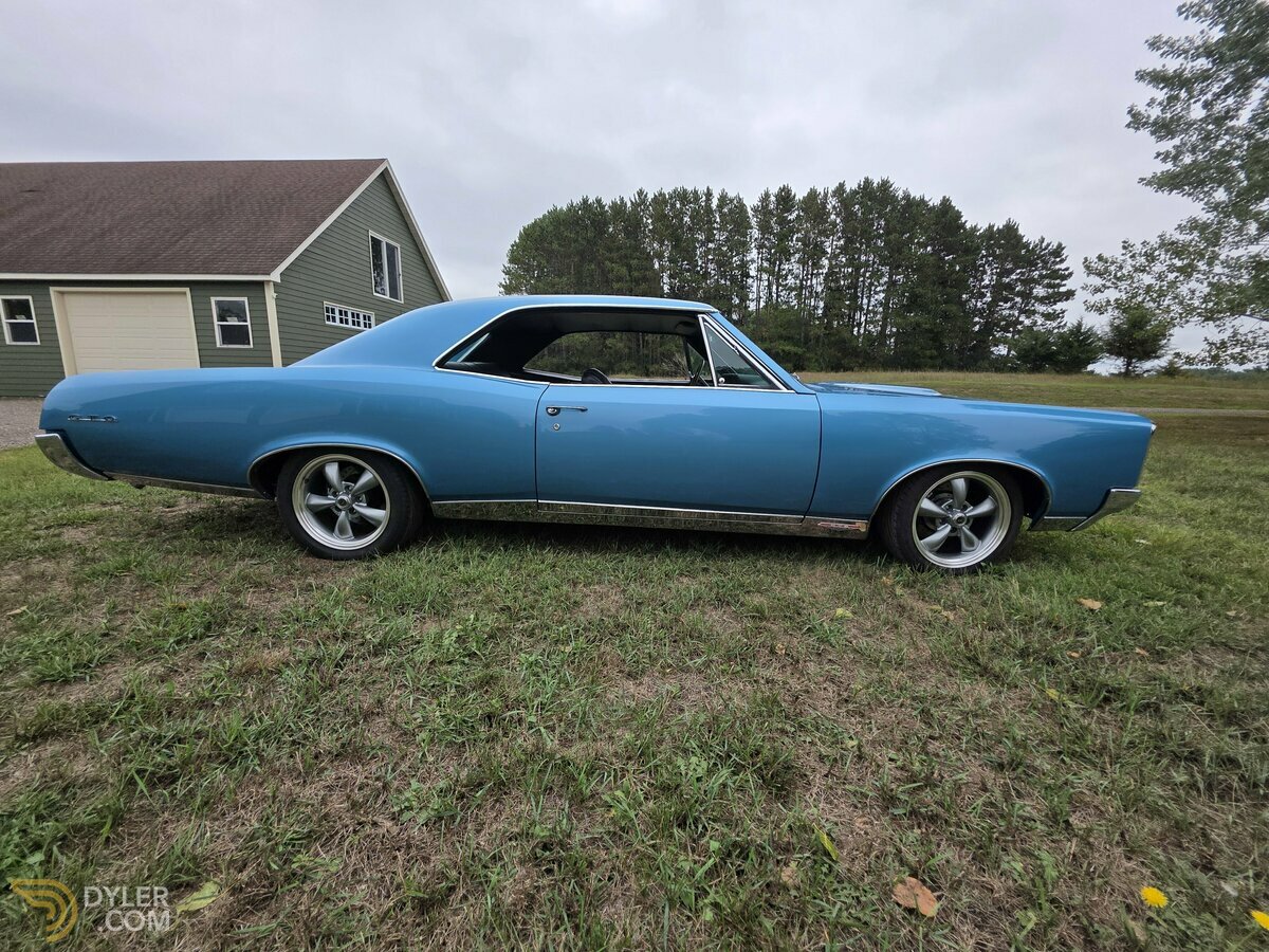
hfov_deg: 106.2
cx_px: 634
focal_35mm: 13
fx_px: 477
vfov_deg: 89.9
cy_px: 476
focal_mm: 2.2
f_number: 1.9
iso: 64
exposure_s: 1/2000
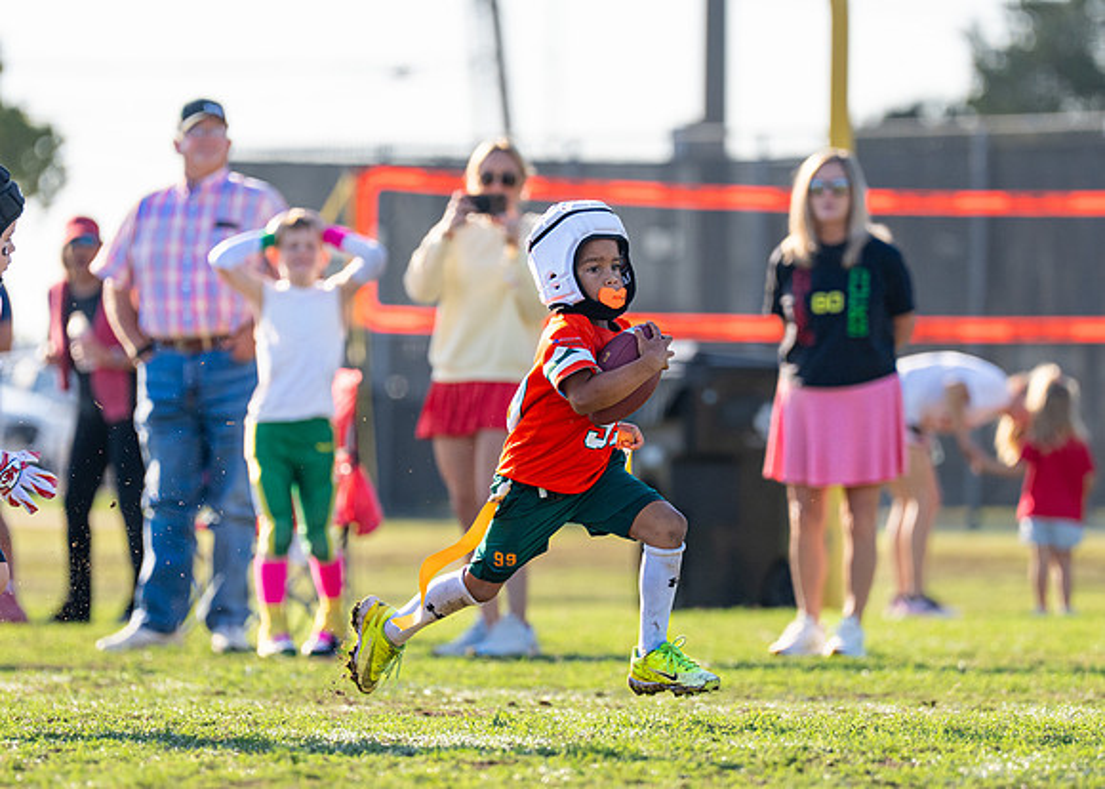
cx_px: 572
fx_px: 11074
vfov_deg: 4.1
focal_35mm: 353
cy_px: 422
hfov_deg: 5.7
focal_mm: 200
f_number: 2.8
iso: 250
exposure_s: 1/2500
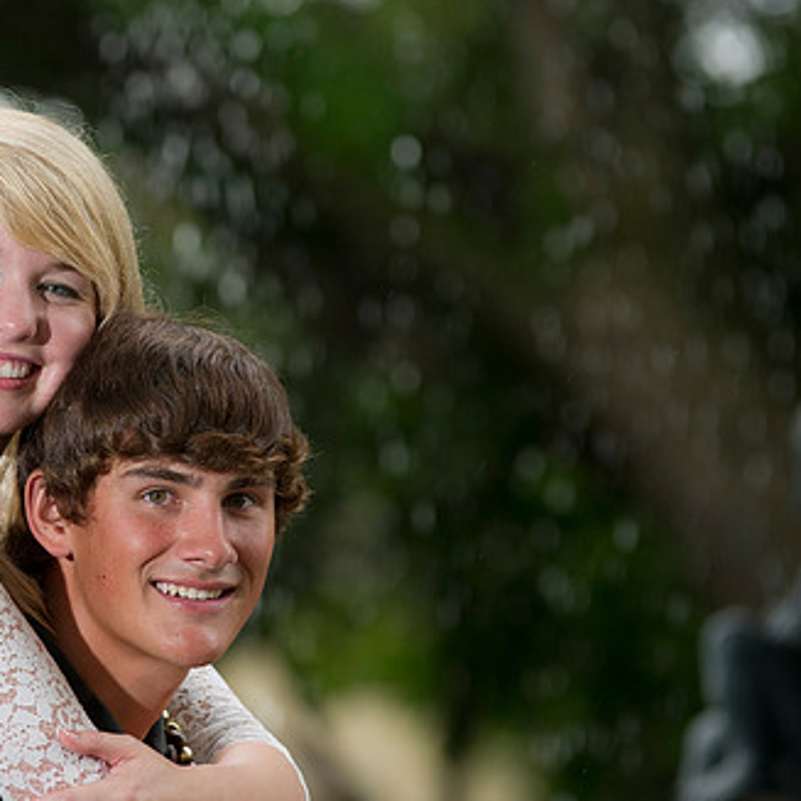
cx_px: 105
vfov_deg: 5.8
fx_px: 7880
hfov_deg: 5.8
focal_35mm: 301
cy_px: 399
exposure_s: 1/250
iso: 640
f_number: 4
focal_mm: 200
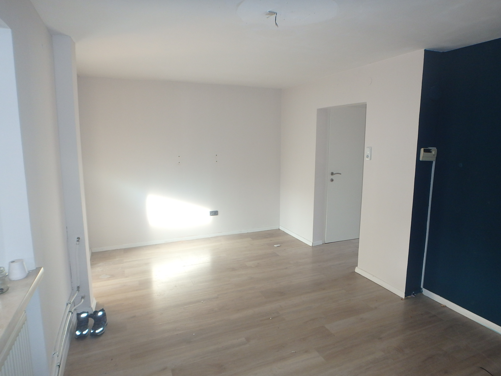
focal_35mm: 21
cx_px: 250
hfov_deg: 79.0
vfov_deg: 63.4
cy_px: 188
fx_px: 304
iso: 200
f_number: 3.5
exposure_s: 1/40
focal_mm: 3.7
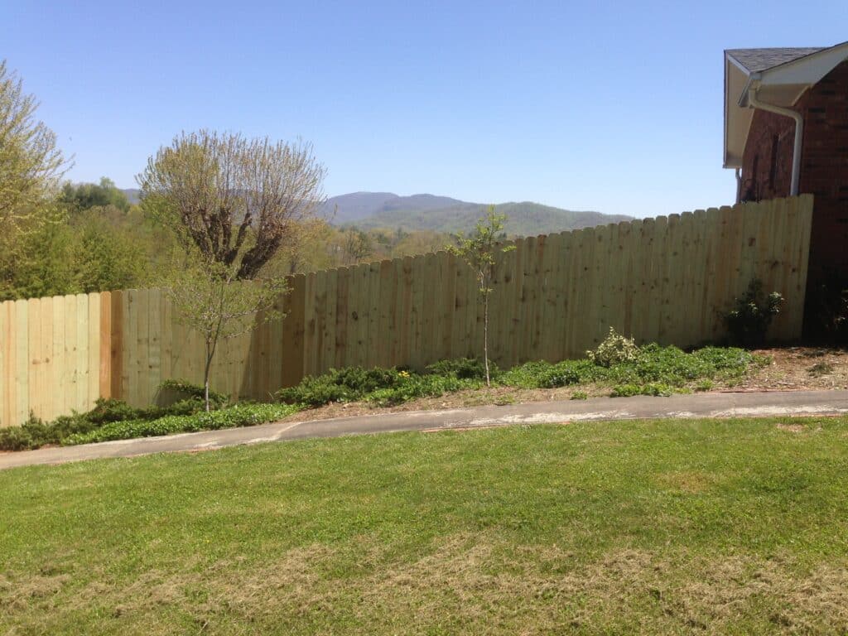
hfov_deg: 55.4
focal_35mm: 33
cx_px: 424
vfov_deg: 42.9
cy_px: 318
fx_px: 808
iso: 50
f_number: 2.4
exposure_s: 1/1178
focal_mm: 4.13
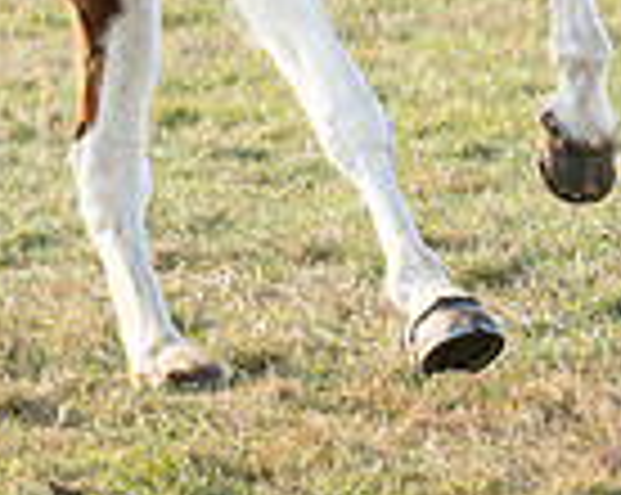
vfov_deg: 1.7
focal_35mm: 886
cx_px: 205
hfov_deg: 2.2
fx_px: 16261
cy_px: -233
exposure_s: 1/850
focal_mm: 135
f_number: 5
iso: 400
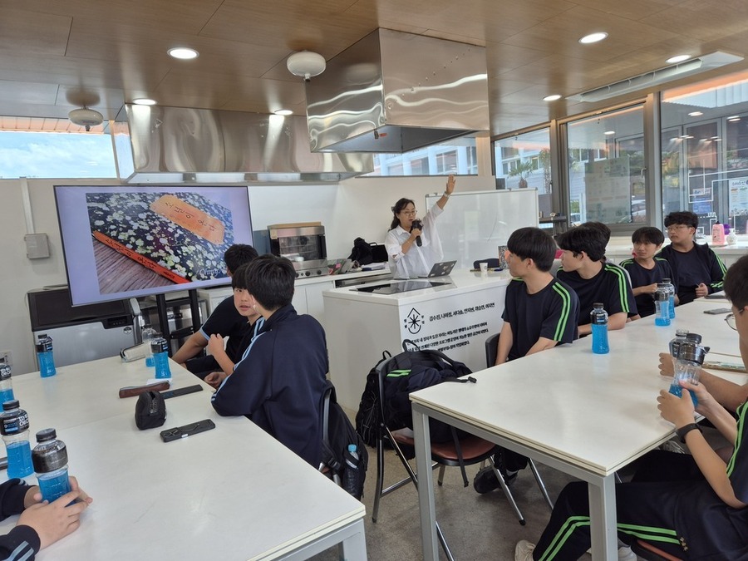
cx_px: 374
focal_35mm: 23
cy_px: 280
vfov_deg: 58.9
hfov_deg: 73.9
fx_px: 497
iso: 25
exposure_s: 1/137
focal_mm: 5.4
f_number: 1.8
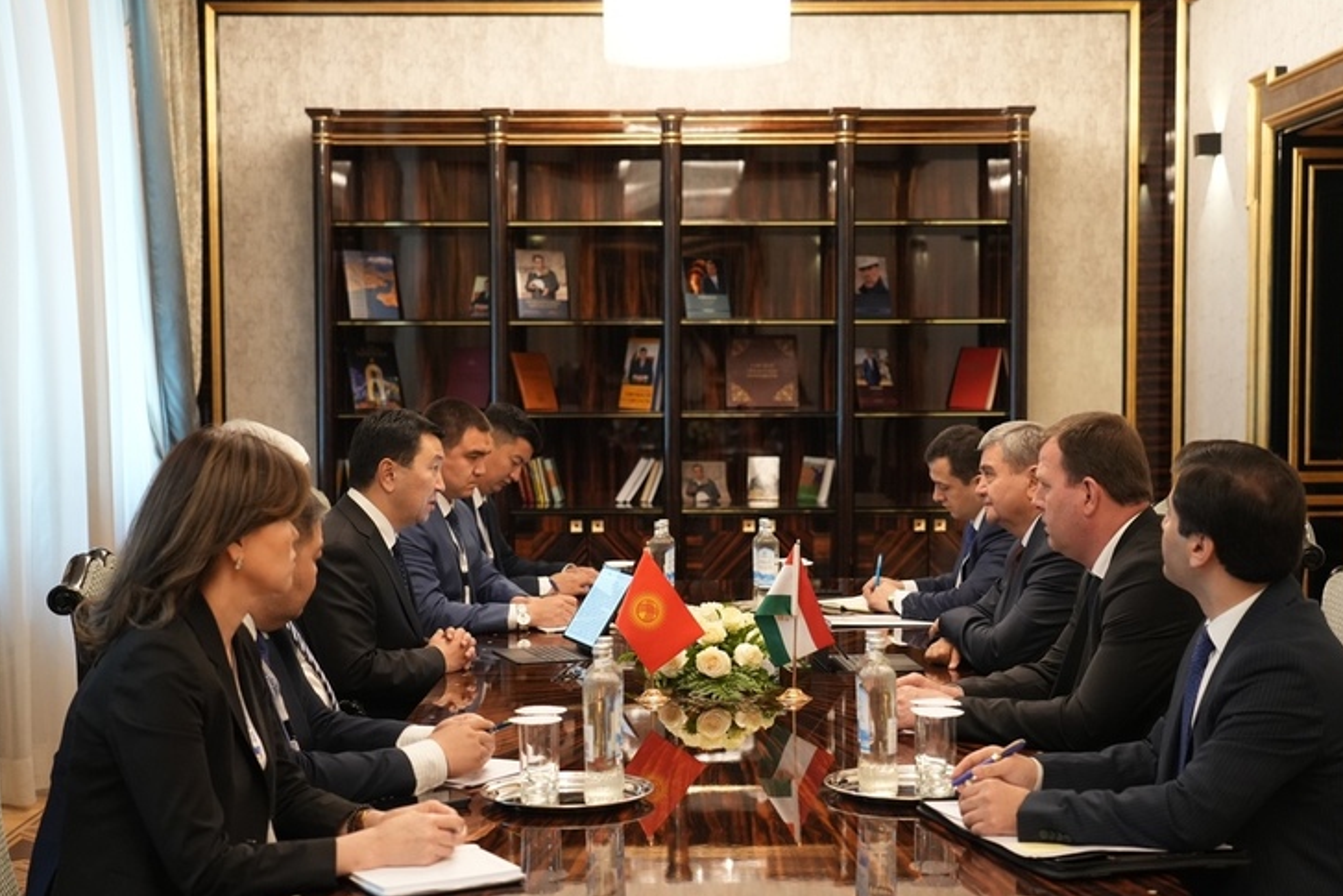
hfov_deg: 36.2
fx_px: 2052
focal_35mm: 55
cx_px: 696
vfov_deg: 24.6
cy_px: 488
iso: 4000
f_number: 4
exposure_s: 1/100
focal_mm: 50
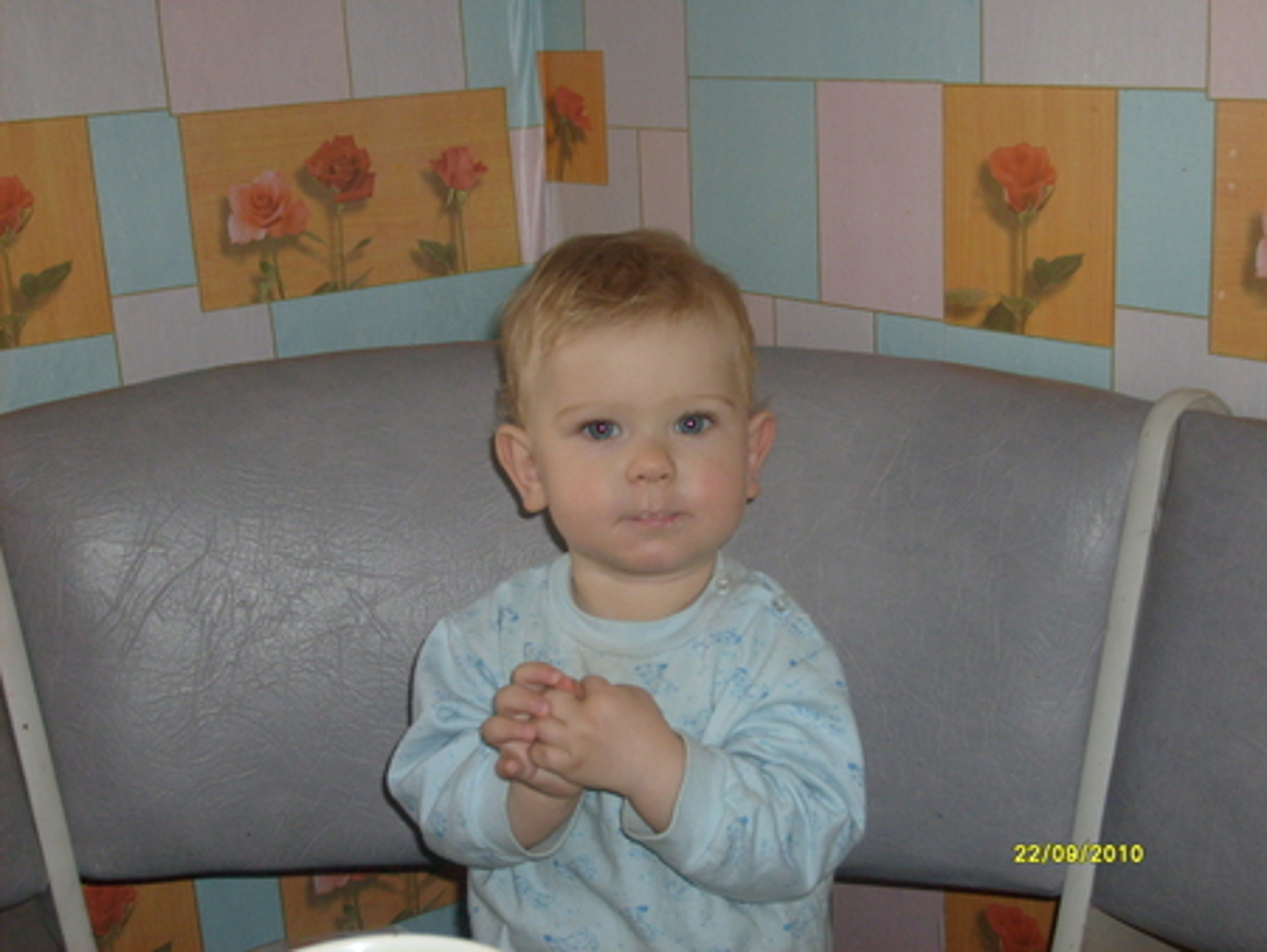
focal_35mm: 52
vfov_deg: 28.1
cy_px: 476
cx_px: 634
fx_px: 1904
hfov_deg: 36.8
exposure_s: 1/60
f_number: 3.3
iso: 100
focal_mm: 8.7
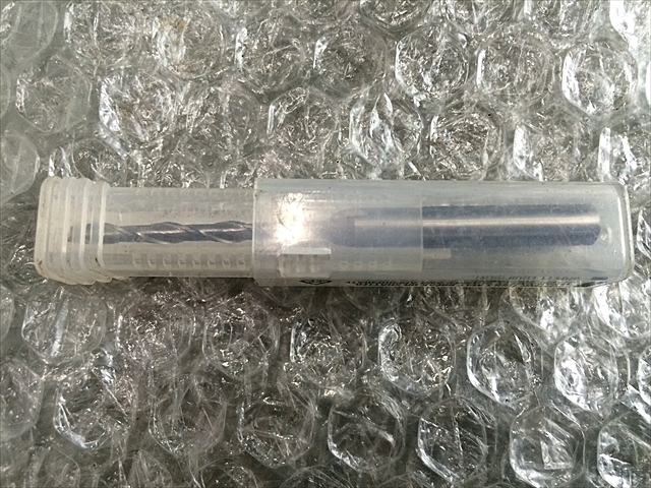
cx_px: 326
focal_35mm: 29
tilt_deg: -83.4
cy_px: 244
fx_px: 545
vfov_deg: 48.2
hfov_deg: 61.7
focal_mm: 4.15
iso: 100
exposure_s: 1/30
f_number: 2.2
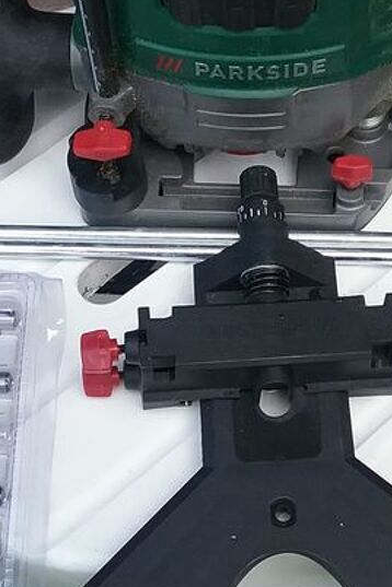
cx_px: 285
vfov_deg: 25.4
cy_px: 298
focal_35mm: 80
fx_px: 1307
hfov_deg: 17.0
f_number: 2.2
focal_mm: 3.3
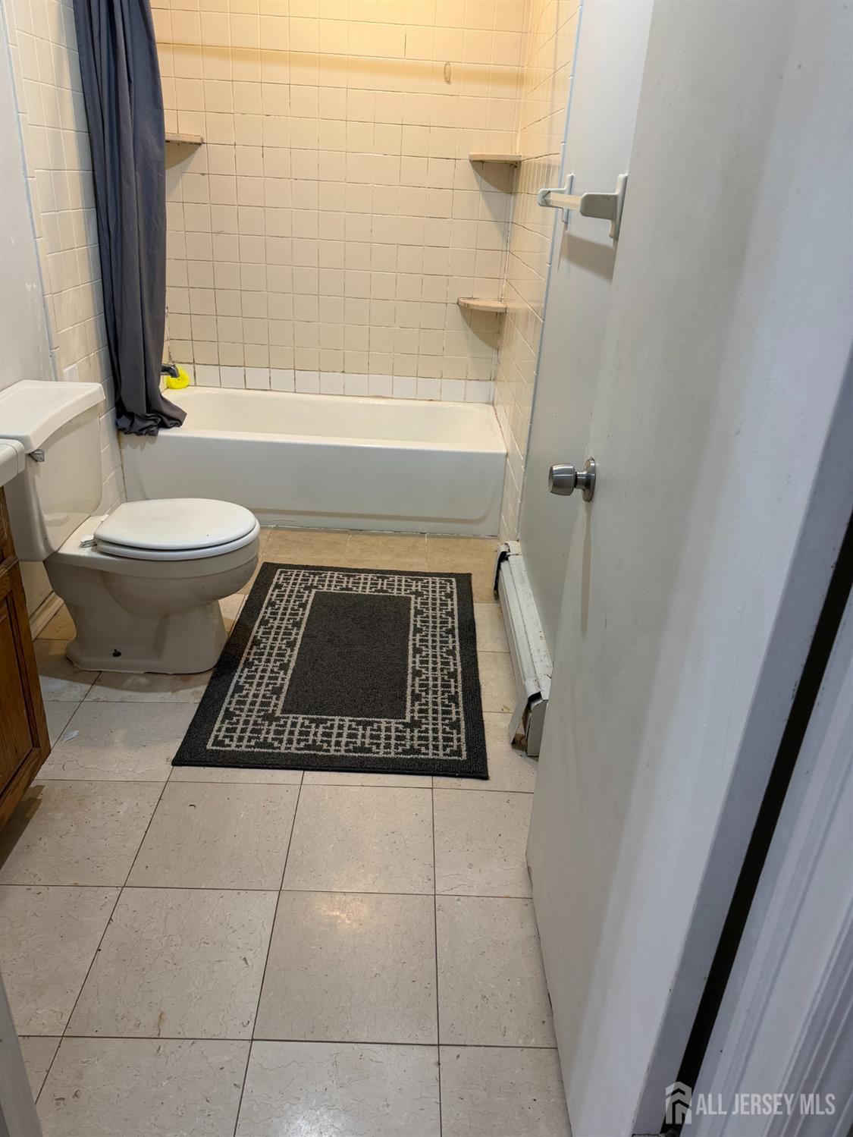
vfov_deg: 71.6
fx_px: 788
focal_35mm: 24
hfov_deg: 56.8
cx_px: 426
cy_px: 568
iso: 160
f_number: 1.78
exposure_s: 1/60
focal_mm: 6.76
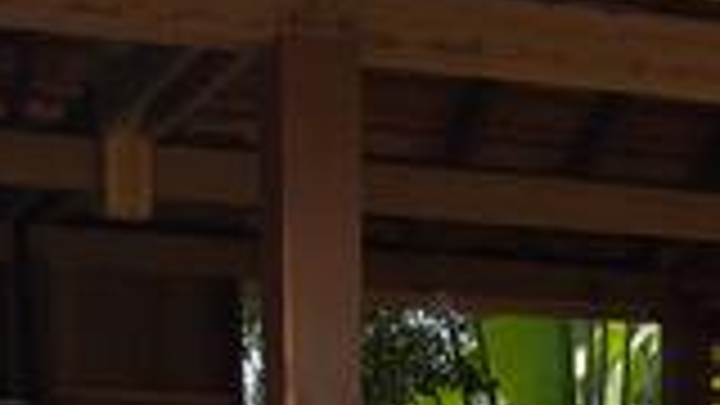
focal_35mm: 106
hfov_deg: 20.0
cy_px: 986
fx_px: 2024
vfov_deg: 10.0
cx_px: 572
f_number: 1.7
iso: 40
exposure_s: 1/882
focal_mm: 3.93
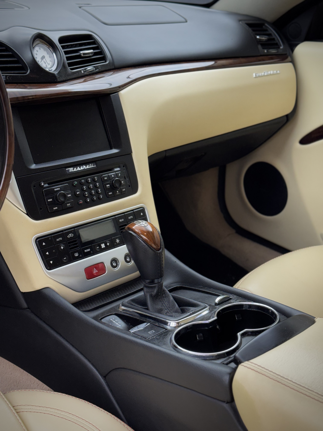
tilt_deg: -21.7
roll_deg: -3.0
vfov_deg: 39.7
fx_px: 597
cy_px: 216
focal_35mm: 48
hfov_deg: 30.3
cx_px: 162
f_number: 1.78
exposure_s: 1/120
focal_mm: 6.76
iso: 125
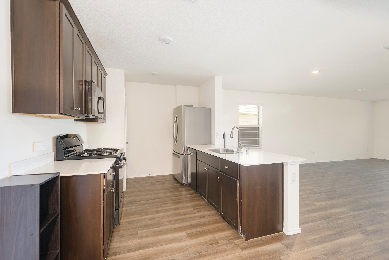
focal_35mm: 16
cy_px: 130
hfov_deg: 96.7
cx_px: 194
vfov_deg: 73.8
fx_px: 173
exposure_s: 2
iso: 100
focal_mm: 16
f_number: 7.1
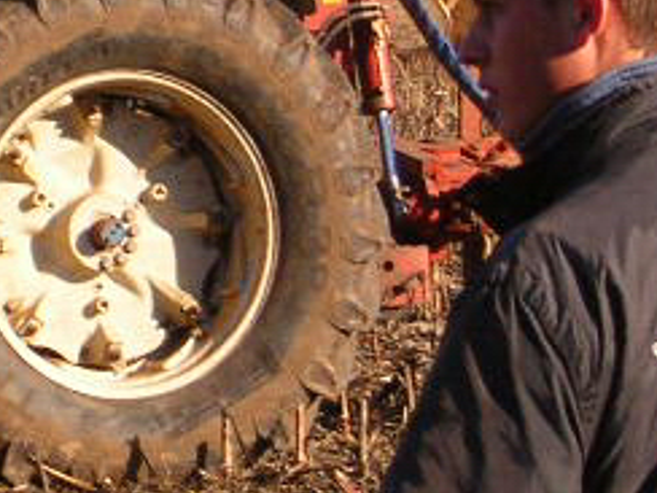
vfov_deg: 3.5
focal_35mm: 419
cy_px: 22
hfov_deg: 4.7
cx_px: -164
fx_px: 7952
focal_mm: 16.7
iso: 50
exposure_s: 1/250
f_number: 4.8
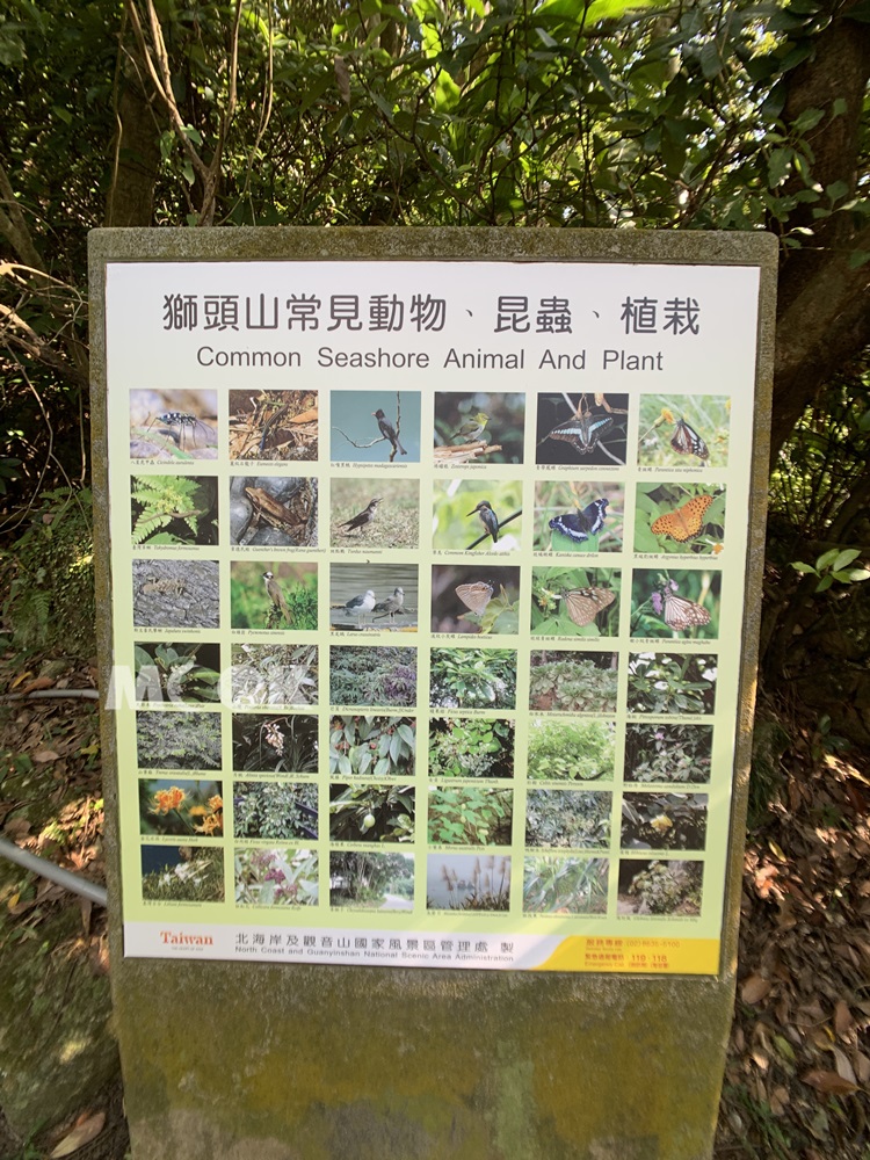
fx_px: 871
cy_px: 580
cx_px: 435
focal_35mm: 26
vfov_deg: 67.3
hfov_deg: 53.1
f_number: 1.8
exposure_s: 1/121
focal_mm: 4.25
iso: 50
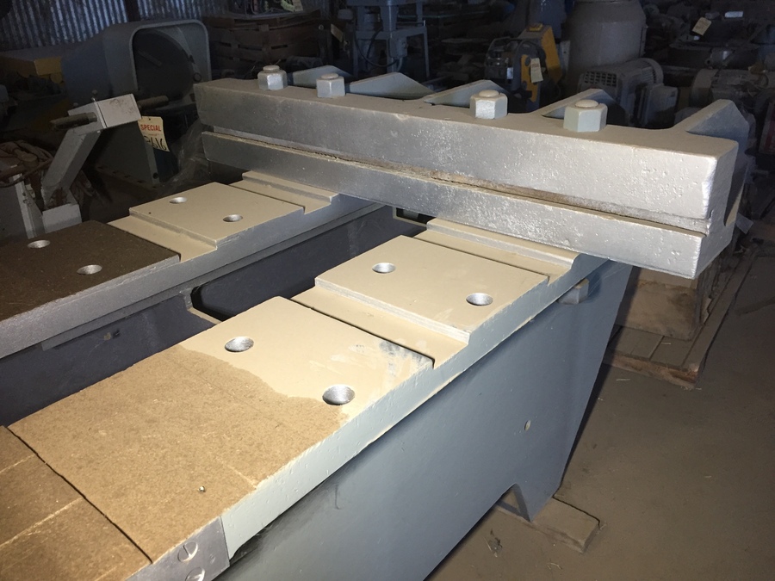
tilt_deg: -26.9
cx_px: 388
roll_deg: +2.3
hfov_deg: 61.7
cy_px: 290
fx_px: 649
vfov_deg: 48.2
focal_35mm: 29
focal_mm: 4.15
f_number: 2.2
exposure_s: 1/30
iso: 125
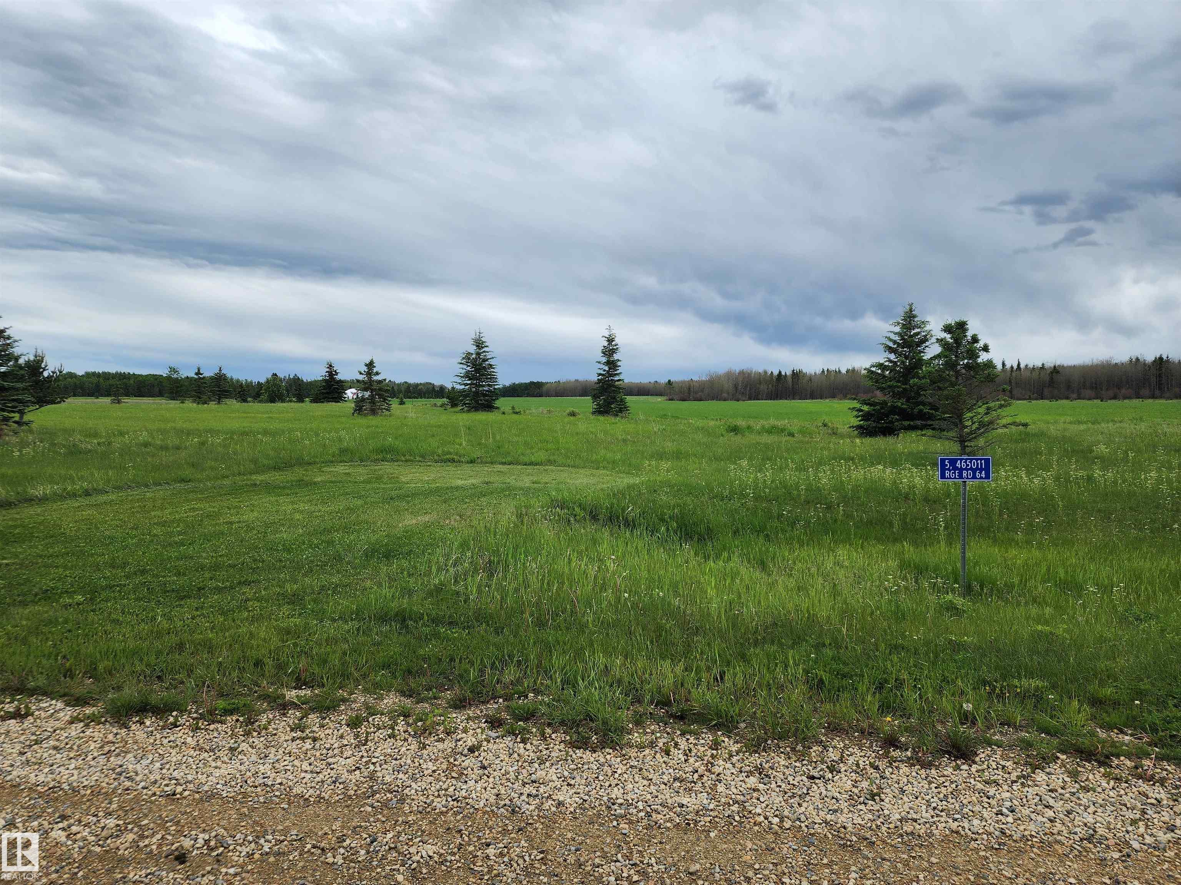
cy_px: 442
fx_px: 785
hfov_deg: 73.9
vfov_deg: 58.9
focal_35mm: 23
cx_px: 590
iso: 12
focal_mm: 6.4
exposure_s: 1/897
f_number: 1.8
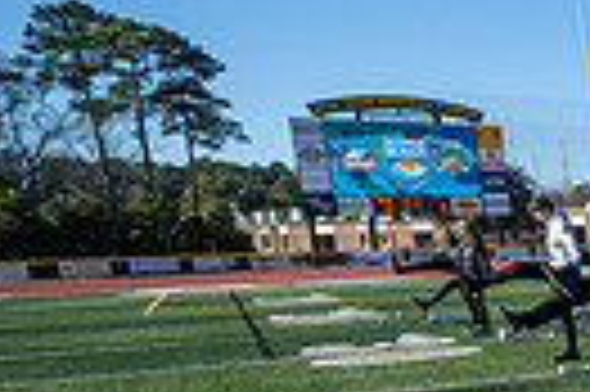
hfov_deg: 21.2
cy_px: 394
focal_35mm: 62
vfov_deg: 21.1
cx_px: 1072
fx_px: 1015
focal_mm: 14
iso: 160
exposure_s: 1/2000
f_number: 4
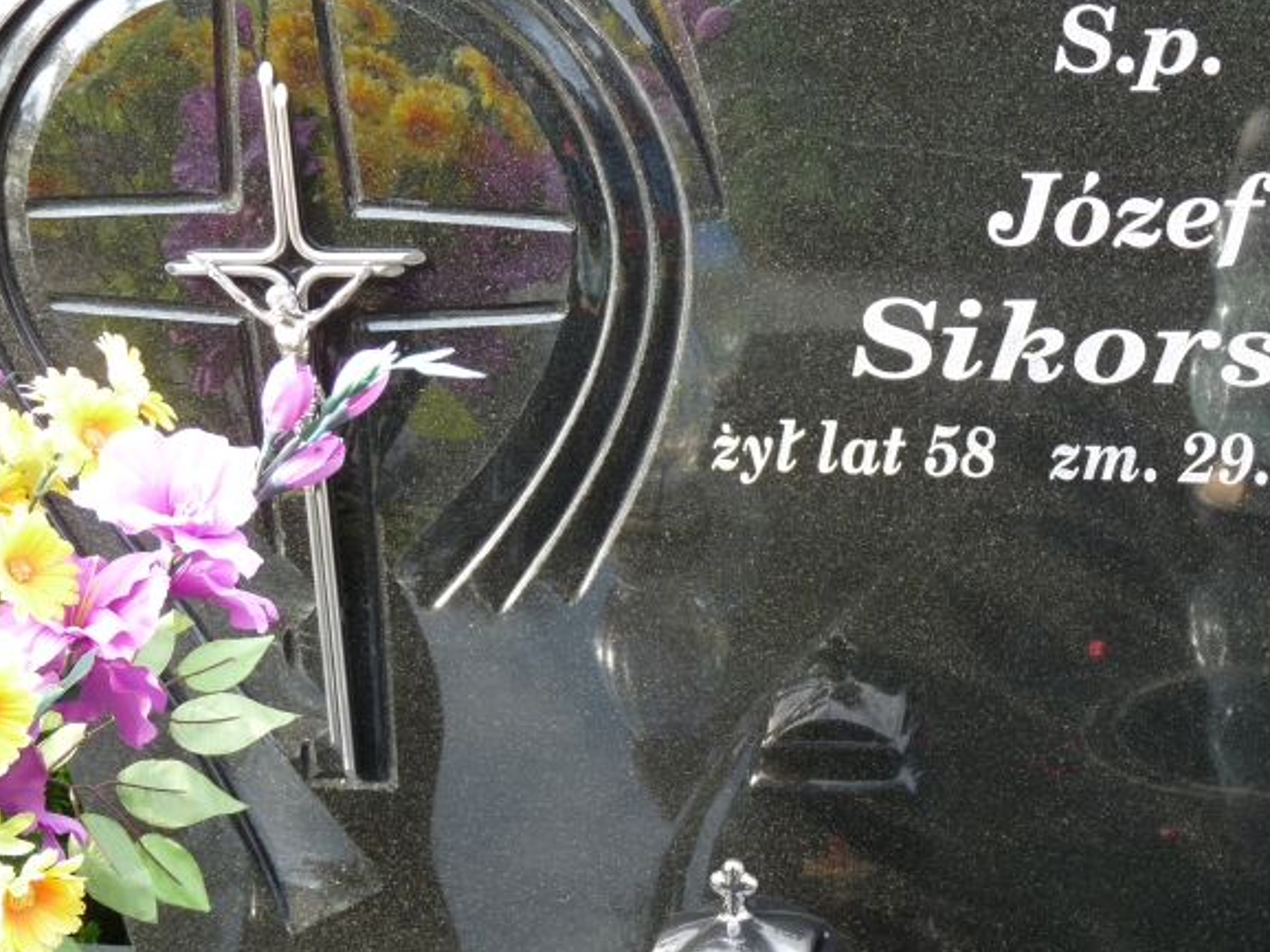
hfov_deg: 21.7
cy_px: 492
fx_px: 3301
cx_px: 802
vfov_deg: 16.4
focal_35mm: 90
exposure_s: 1/80
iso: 100
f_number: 3.4
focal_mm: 11.5
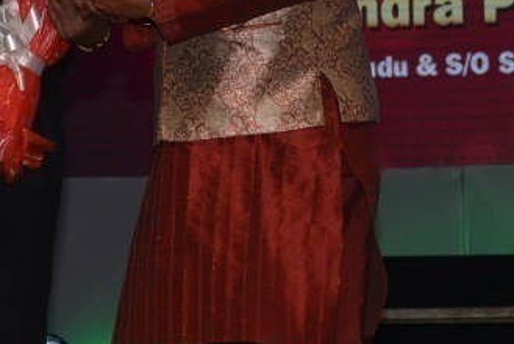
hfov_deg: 12.0
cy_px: -2
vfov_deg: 8.1
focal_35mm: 170
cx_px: 100
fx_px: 2429
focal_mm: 70
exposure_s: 1/160
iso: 200
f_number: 6.3
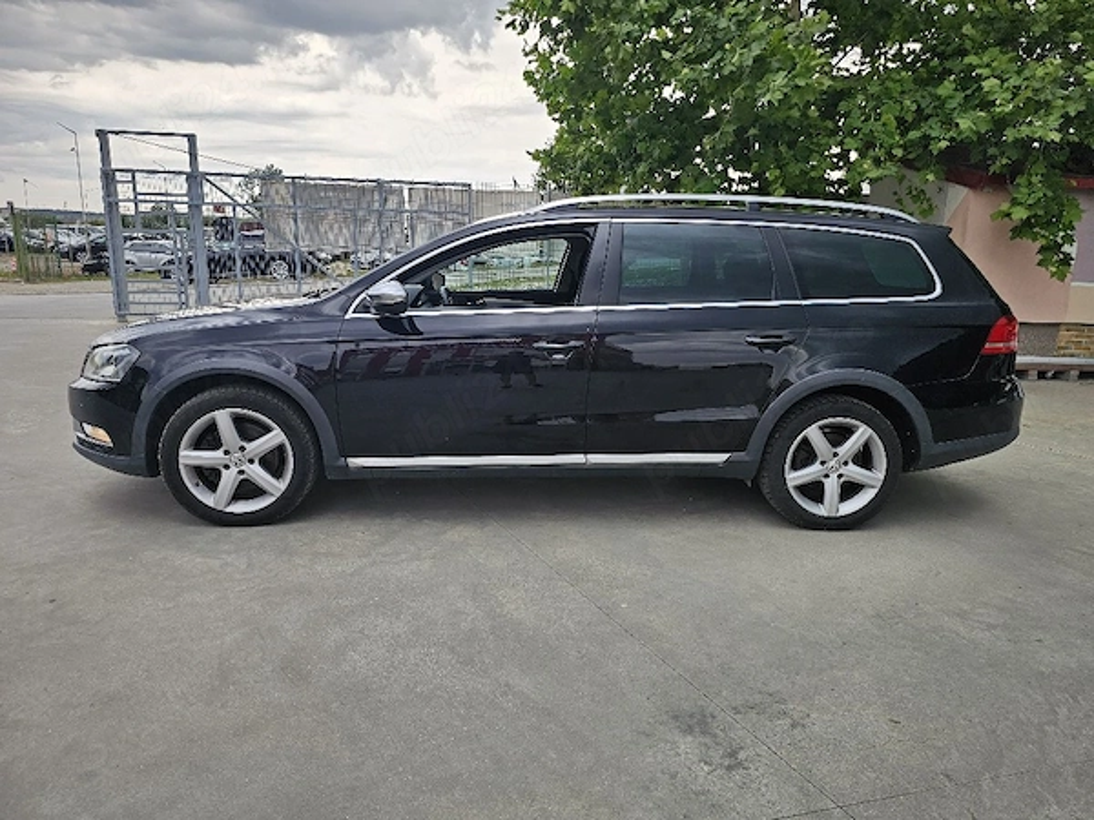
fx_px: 727
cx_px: 547
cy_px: 410
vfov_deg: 58.9
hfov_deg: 73.9
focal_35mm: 23
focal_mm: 6.3
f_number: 1.7
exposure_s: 1/370
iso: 25
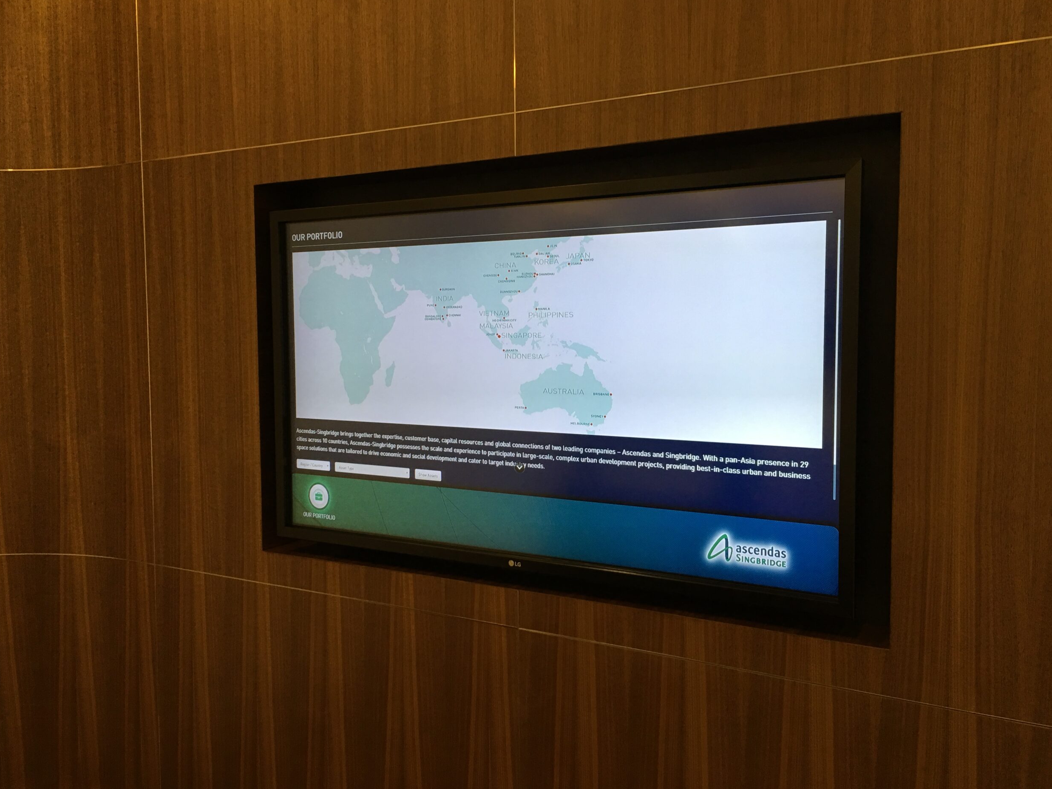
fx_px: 912
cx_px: 525
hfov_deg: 60.0
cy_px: 390
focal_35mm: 30
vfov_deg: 46.8
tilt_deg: -2.6
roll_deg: -0.1
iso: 50
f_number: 2.2
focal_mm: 4.15
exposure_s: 1/33
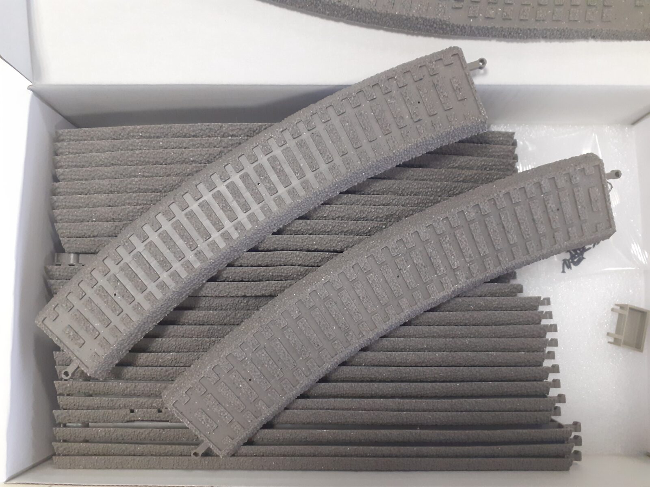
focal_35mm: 27
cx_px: 325
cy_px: 244
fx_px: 507
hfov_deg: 65.3
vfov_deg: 51.4
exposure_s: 1/33
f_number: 1.9
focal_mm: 3.6
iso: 200
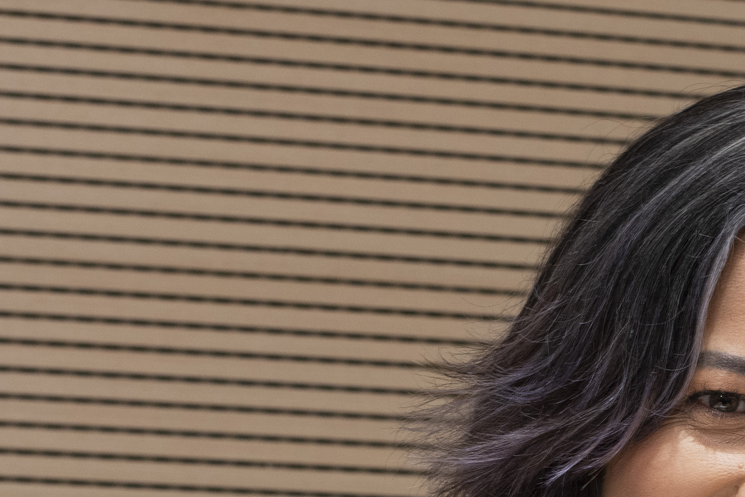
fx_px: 3539
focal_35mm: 171
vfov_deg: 7.9
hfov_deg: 11.9
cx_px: 791
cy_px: 693
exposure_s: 1/60
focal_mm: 50
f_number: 5.6
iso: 640
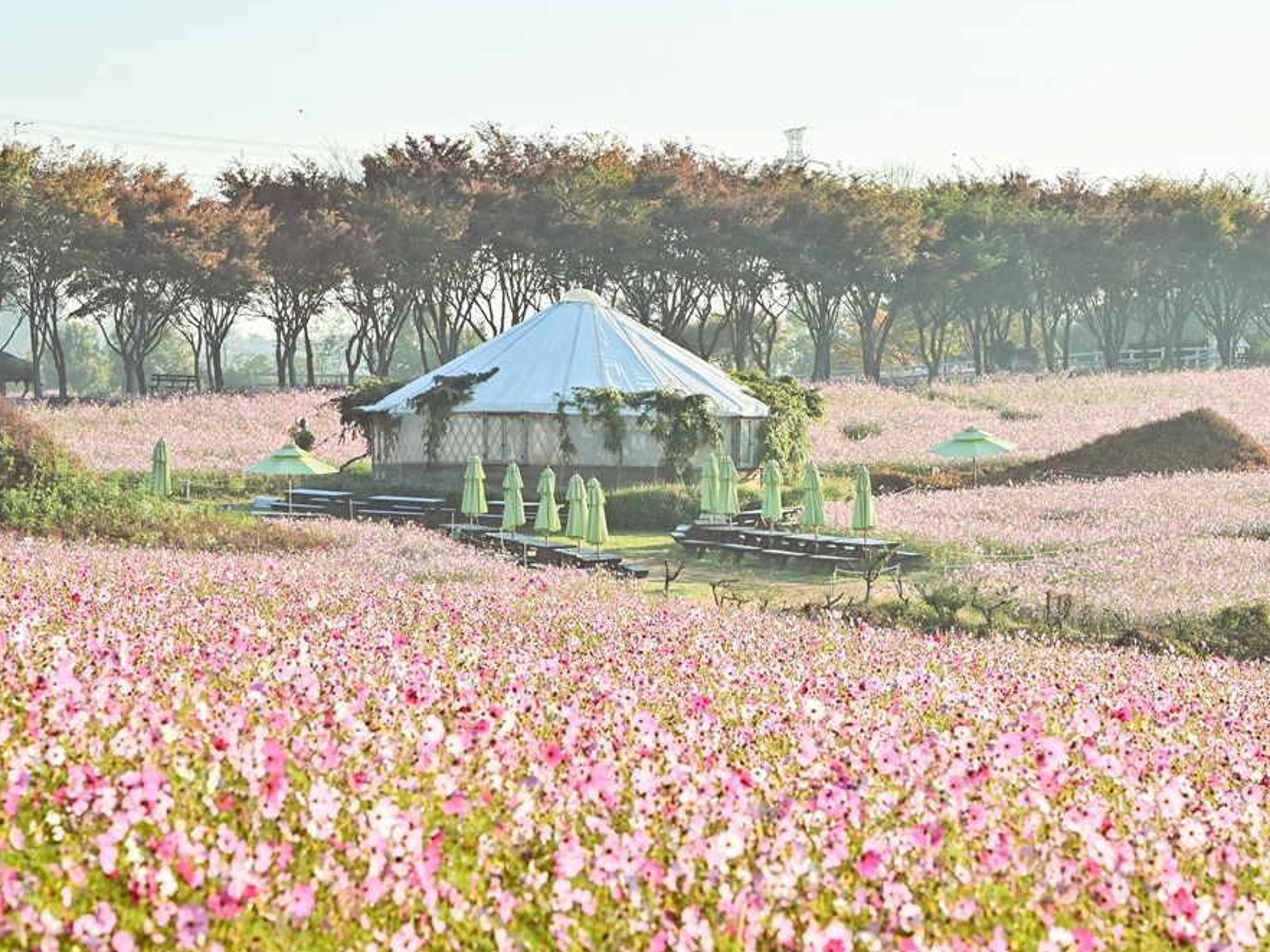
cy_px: 474
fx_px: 4878
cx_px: 611
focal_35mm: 133
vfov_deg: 11.1
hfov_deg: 14.8
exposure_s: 1/500
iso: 400
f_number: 9
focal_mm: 122
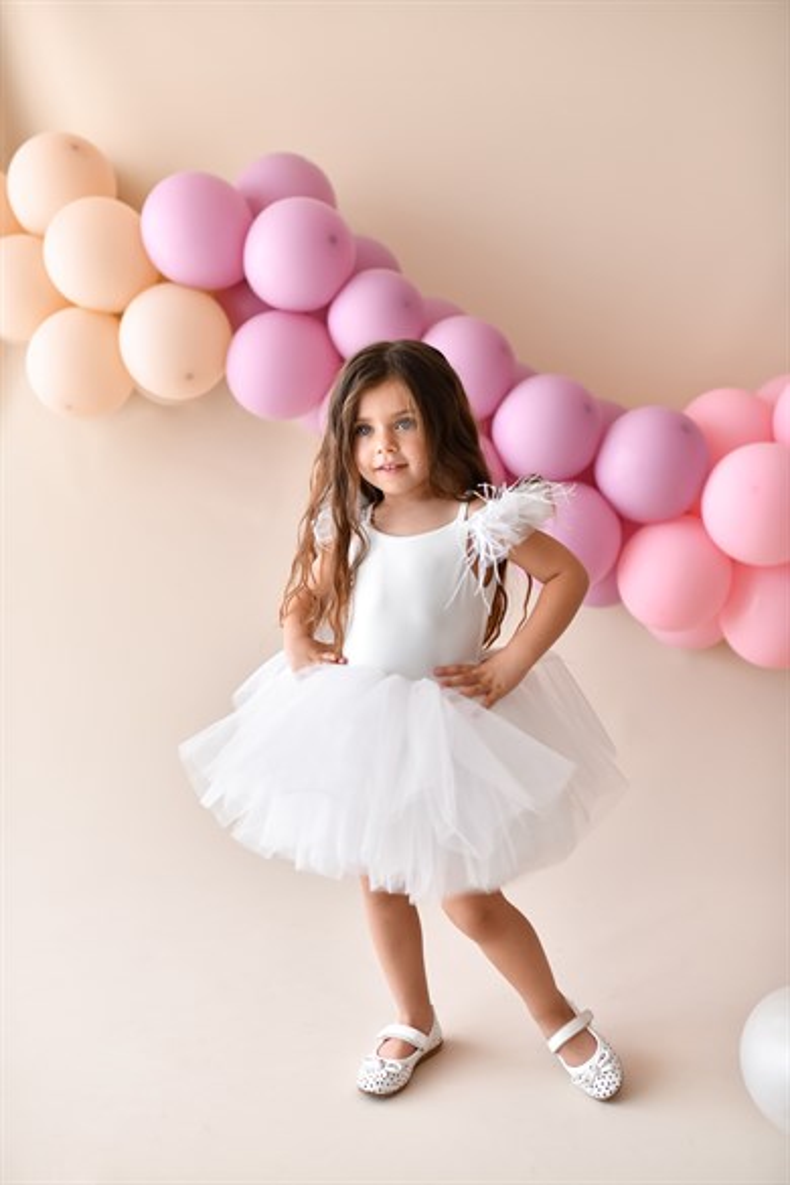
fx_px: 1152
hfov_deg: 37.9
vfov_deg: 54.4
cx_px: 395
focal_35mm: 35
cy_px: 592
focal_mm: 35
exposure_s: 1/400
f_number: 2.2
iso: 320
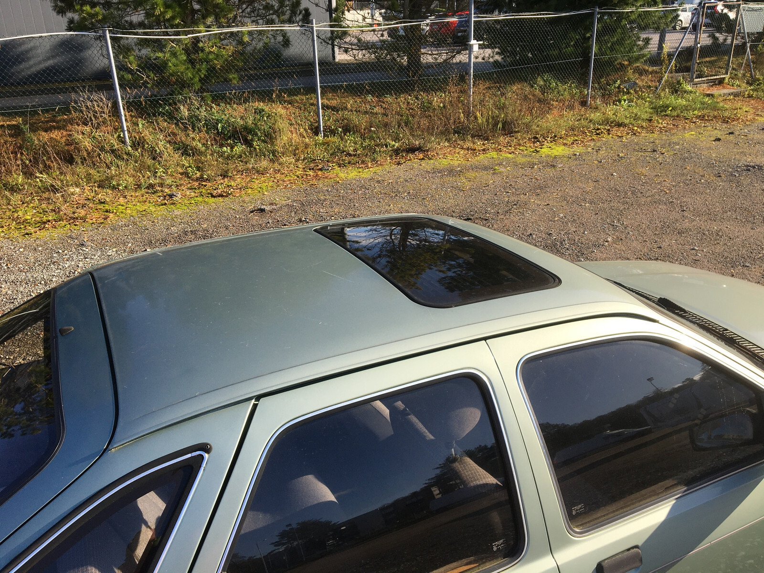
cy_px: 286
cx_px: 382
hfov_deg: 61.7
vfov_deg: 48.2
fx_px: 640
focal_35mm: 29
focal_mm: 4.15
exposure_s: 1/845
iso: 25
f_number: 2.2
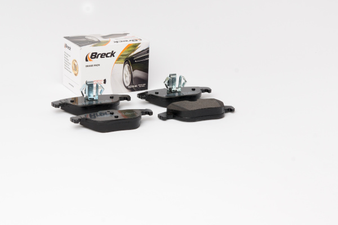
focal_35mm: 82
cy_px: 112
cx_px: 169
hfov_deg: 24.6
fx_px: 775
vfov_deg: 16.6
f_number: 13
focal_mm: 55
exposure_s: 1/200
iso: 100
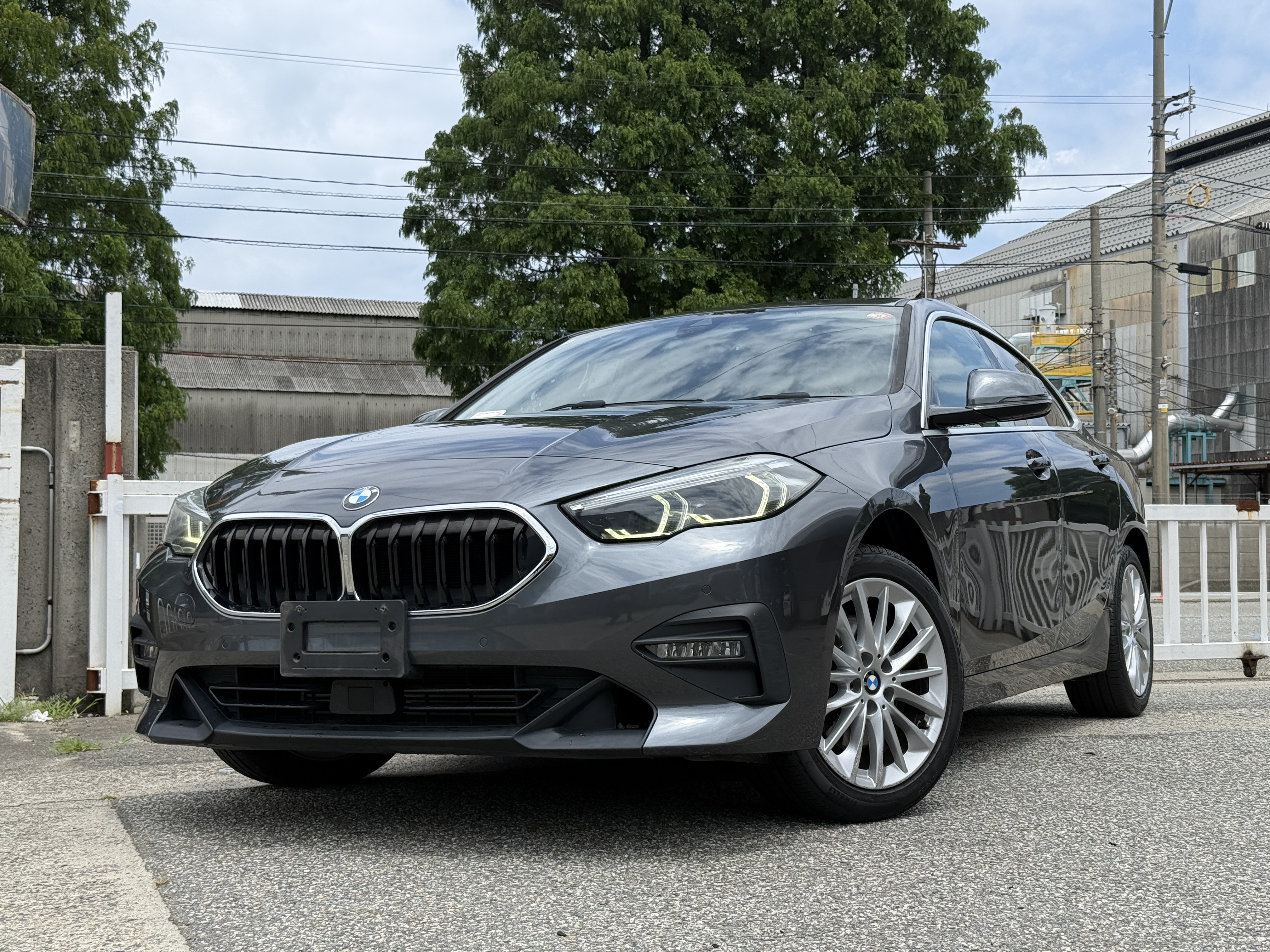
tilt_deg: +2.2
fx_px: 1761
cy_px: 476
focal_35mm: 48
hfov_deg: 39.7
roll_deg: -0.7
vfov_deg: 30.3
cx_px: 635
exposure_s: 1/4587
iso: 80
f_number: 1.78
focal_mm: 6.76
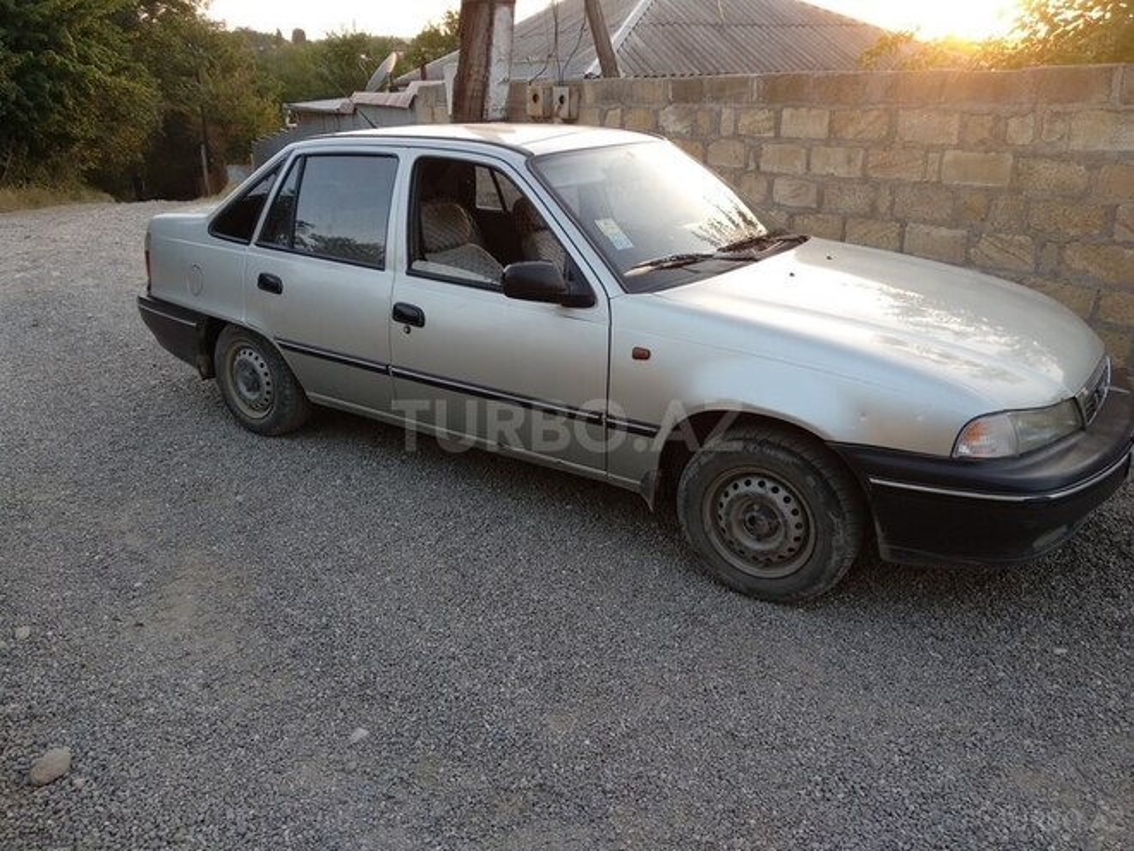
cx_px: 567
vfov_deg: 53.1
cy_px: 426
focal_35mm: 26
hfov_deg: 67.3
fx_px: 852
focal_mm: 3.81
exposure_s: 1/100
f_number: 2.2
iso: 200
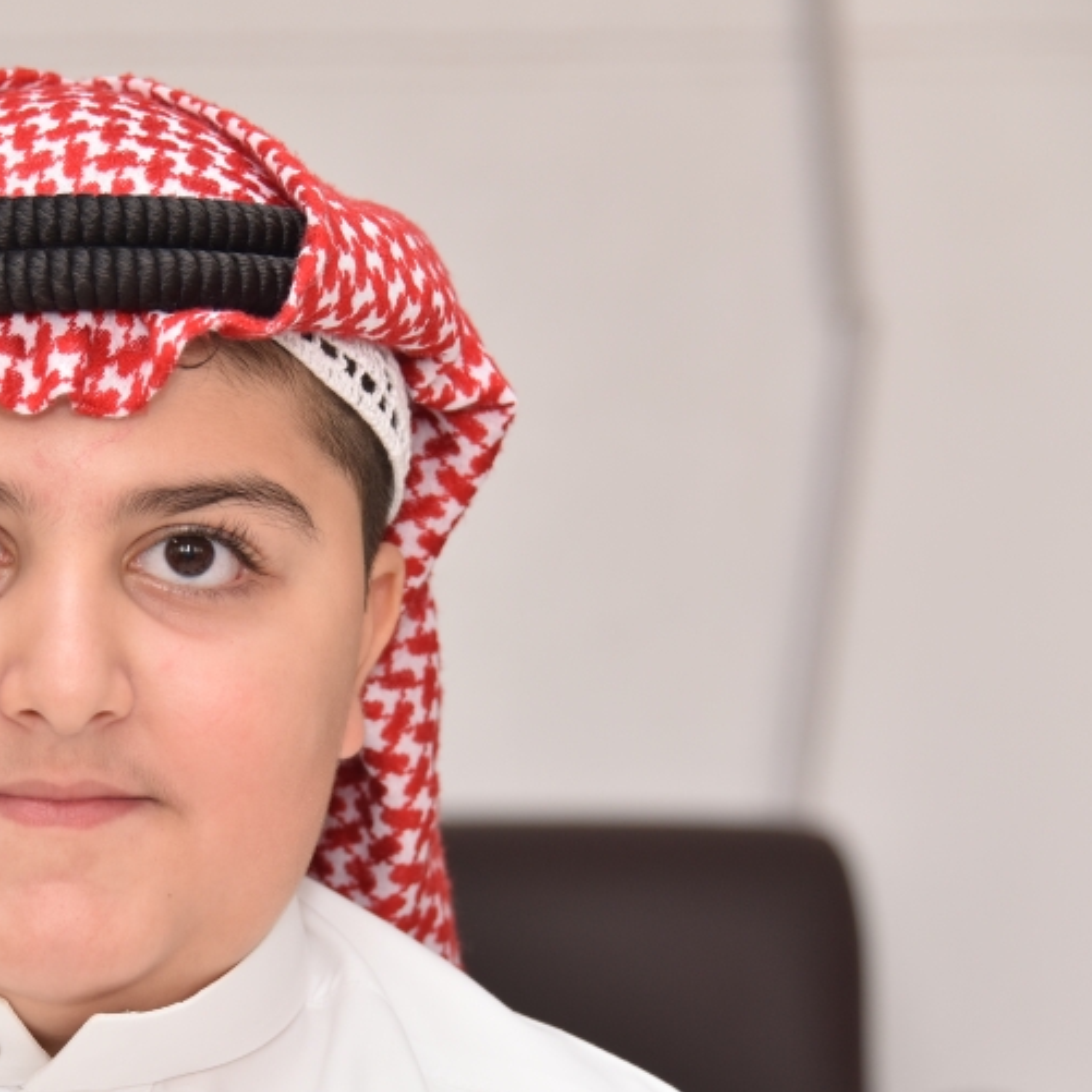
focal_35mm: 190
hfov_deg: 9.2
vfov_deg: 9.2
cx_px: 85
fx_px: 6781
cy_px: 666
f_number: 5.3
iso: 400
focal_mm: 112
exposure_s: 1/100
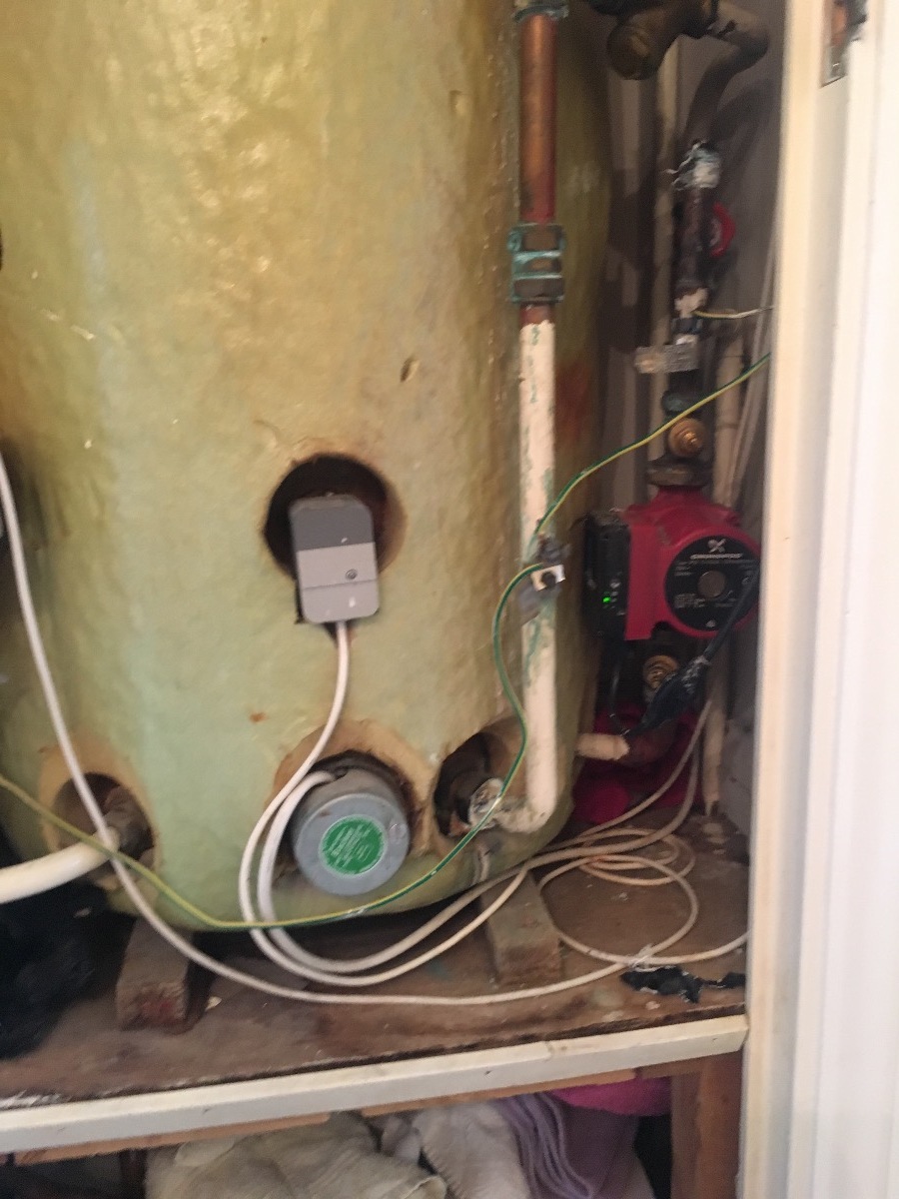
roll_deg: +1.7
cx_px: 450
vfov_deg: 61.7
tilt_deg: -12.6
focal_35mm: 29
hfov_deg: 48.2
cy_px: 600
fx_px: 1004
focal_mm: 4.15
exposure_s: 1/17
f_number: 2.2
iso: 200
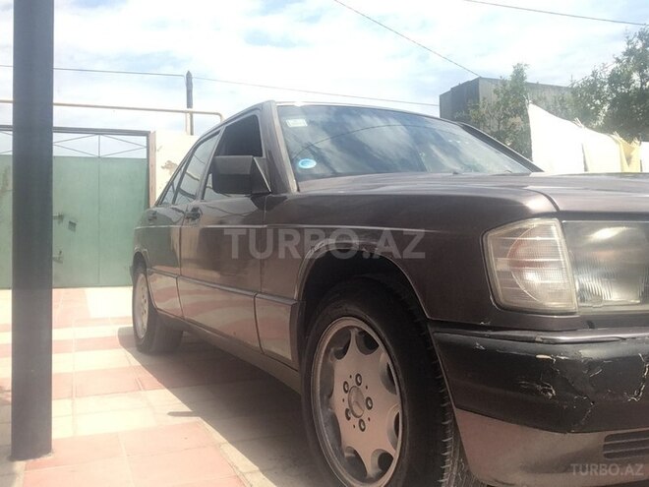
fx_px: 581
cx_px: 324
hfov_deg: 58.4
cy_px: 244
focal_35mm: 31
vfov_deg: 45.4
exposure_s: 1/1151
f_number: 2.4
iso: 50
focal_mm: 2.15
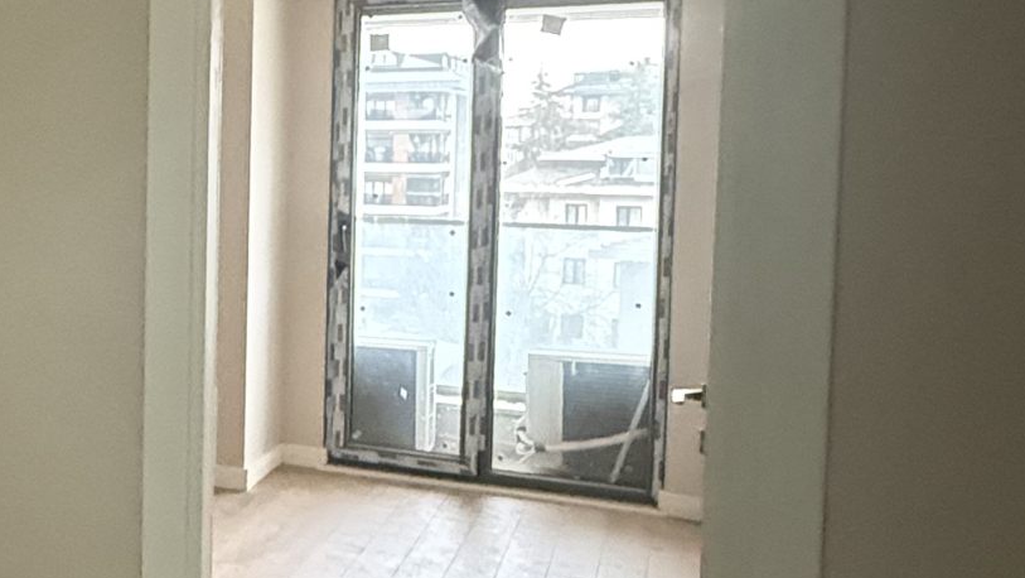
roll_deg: +0.1
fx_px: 1305
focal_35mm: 48
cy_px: 222
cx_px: -126
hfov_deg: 35.9
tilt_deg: -2.4
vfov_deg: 24.9
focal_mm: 2.22
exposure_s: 1/50
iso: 1250
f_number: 2.2
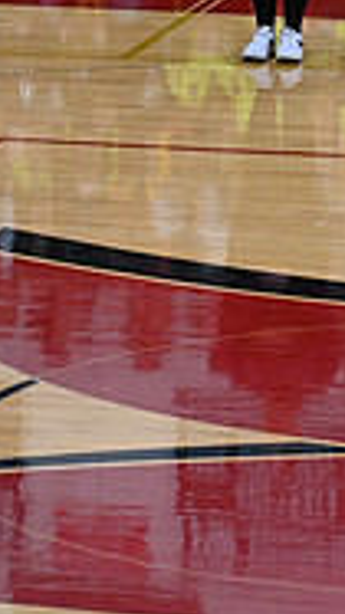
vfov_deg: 6.0
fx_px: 5830
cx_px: 940
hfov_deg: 3.3
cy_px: 21
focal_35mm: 358
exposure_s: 1/400
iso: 4000
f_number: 4
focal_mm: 110
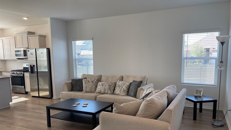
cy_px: 79
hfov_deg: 66.0
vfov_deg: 40.0
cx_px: 118
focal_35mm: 29
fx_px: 178
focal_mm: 4.2
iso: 50
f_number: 1.6
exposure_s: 1/120
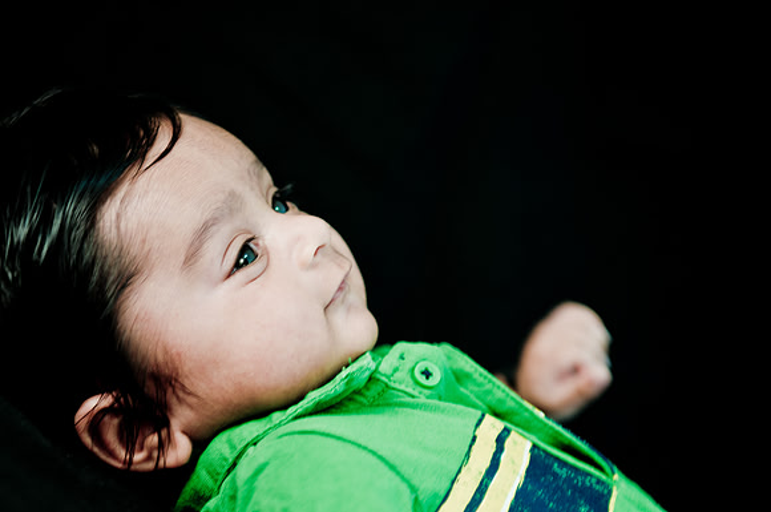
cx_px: 386
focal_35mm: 105
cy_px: 256
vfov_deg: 13.0
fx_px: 2246
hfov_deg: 19.5
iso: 100
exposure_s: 1/25
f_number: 2.8
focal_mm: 70
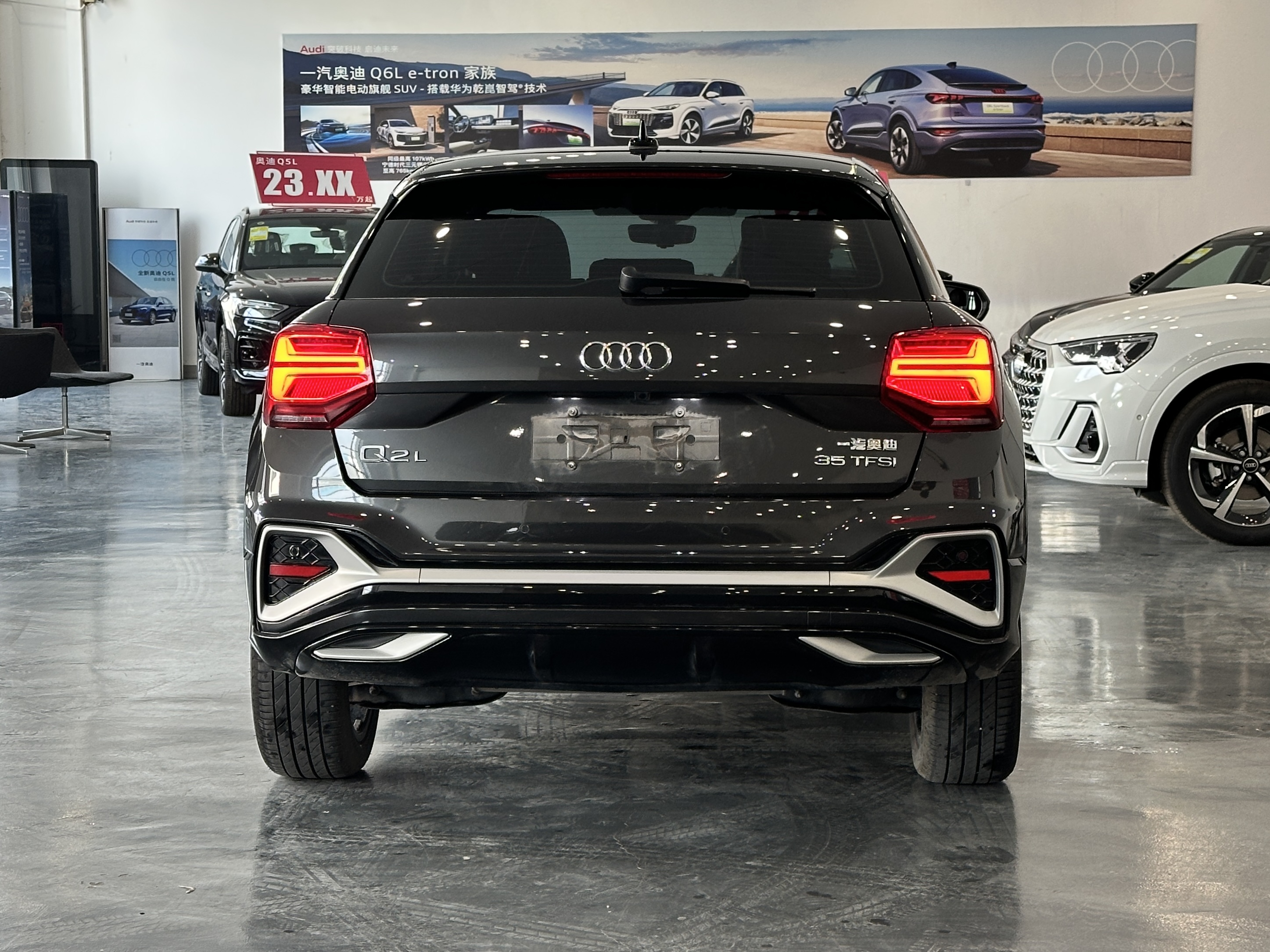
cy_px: 476
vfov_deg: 30.3
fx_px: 1761
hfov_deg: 39.7
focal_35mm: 48
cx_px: 635
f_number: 1.78
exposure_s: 1/78
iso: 80
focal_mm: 6.86
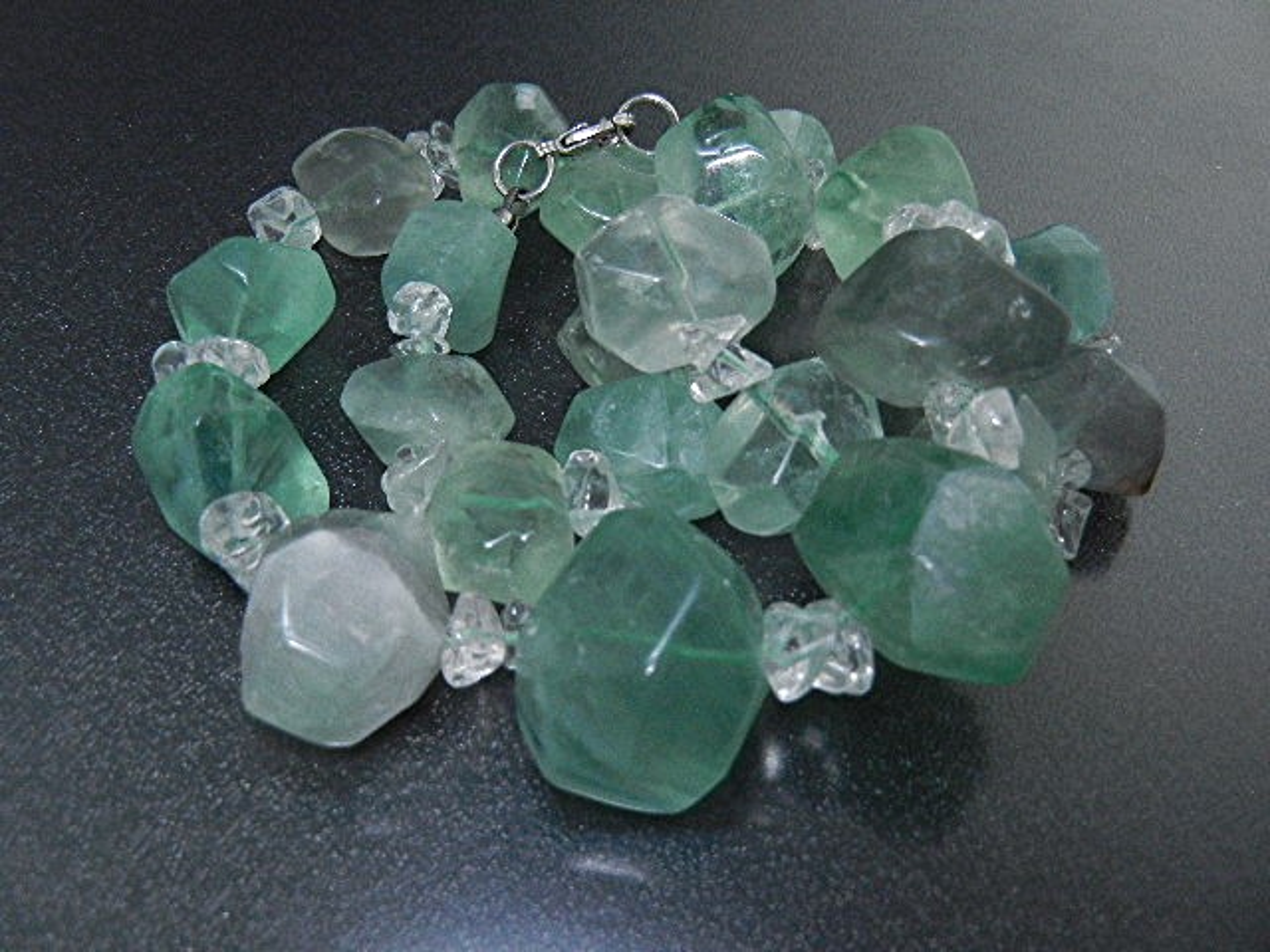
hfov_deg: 54.0
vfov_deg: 41.8
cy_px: 476
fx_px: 1247
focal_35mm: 34
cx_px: 635
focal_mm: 6.2
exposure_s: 1/30
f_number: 7.2
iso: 800
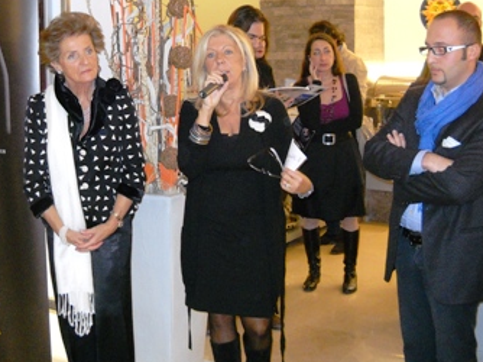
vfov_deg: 26.5
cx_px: 187
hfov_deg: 34.8
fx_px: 767
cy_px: 152
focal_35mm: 55
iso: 541
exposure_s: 1/30
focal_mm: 6.72
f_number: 3.1
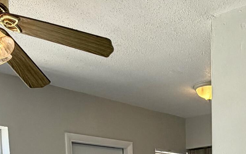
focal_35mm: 59
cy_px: 250
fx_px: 396
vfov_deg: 18.6
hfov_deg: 34.3
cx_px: 162
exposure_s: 1/120
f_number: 2.2
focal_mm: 2.22
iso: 50
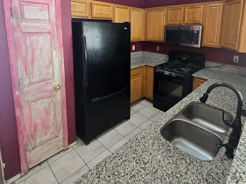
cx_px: 132
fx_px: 135
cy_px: 52
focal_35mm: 19
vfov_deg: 65.5
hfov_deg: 84.6
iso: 500
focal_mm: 2.2
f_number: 2.2
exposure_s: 1/60
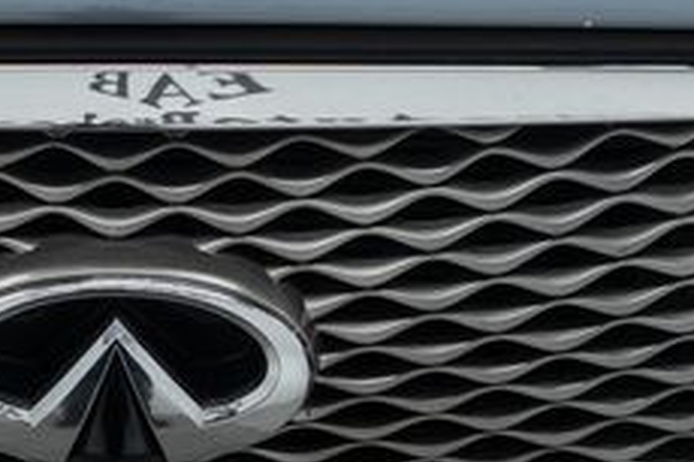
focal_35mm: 117
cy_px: 581
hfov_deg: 17.3
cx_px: 121
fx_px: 2254
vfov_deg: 11.4
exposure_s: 1/50
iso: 200
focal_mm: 28
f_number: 3.2
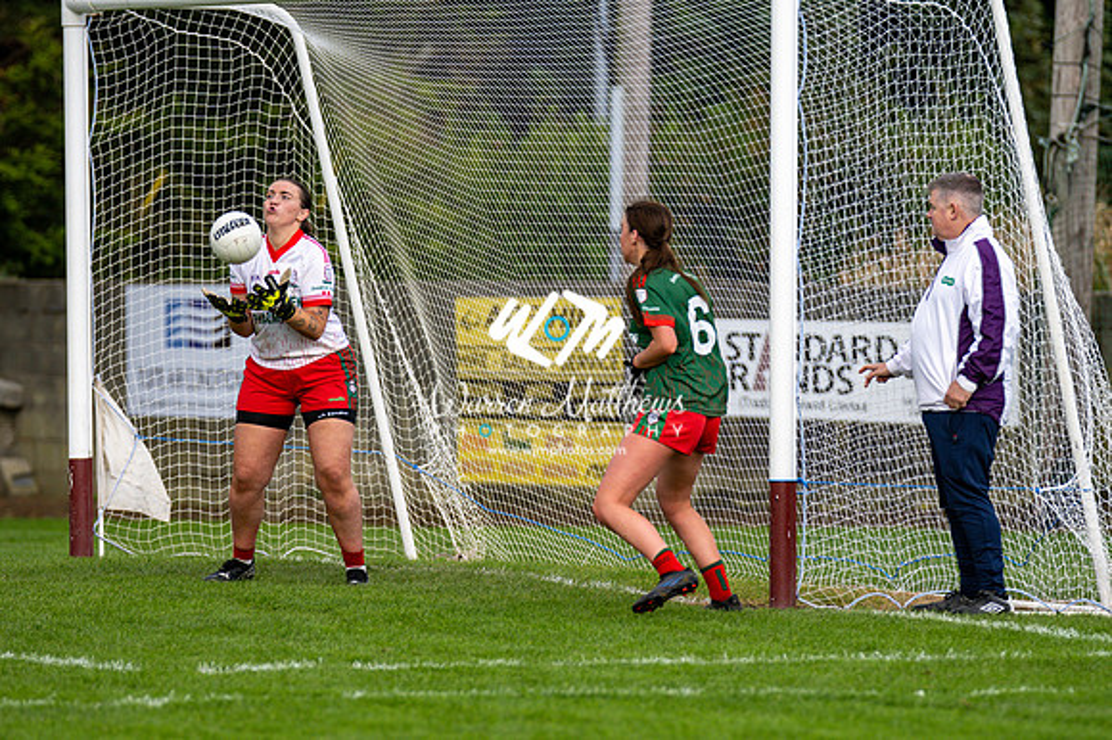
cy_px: 370
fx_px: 11113
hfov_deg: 5.7
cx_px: 556
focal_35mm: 360
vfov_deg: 3.8
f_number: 2.8
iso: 320
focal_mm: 240
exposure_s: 1/2500
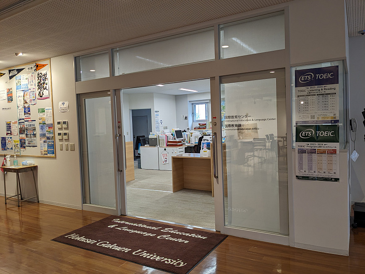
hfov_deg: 65.3
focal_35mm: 27
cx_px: 182
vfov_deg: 51.4
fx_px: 285
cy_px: 137
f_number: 1.73
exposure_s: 1/99.9
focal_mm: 4.38
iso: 62
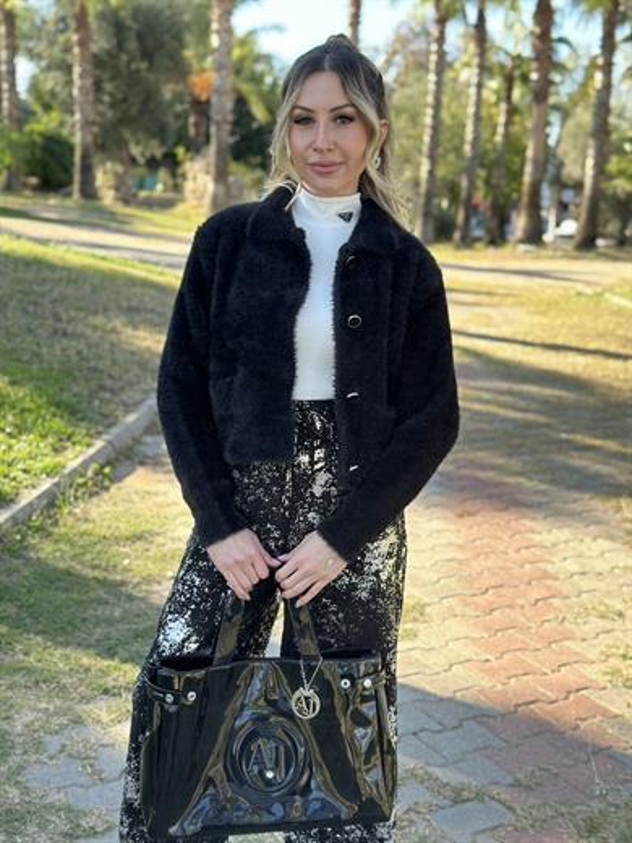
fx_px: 1168
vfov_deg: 39.7
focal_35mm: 48
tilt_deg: -11.9
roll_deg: -5.5
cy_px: 422
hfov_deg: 30.3
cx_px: 316
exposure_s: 1/574
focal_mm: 6.86
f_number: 1.78
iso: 80
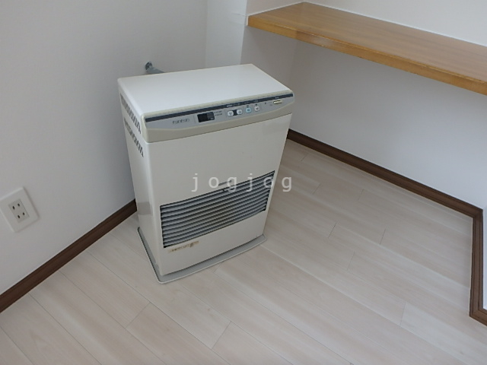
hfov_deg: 79.0
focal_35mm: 21
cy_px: 182
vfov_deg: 63.4
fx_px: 295
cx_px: 244
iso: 125
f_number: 3.5
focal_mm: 3.7
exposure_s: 1/60
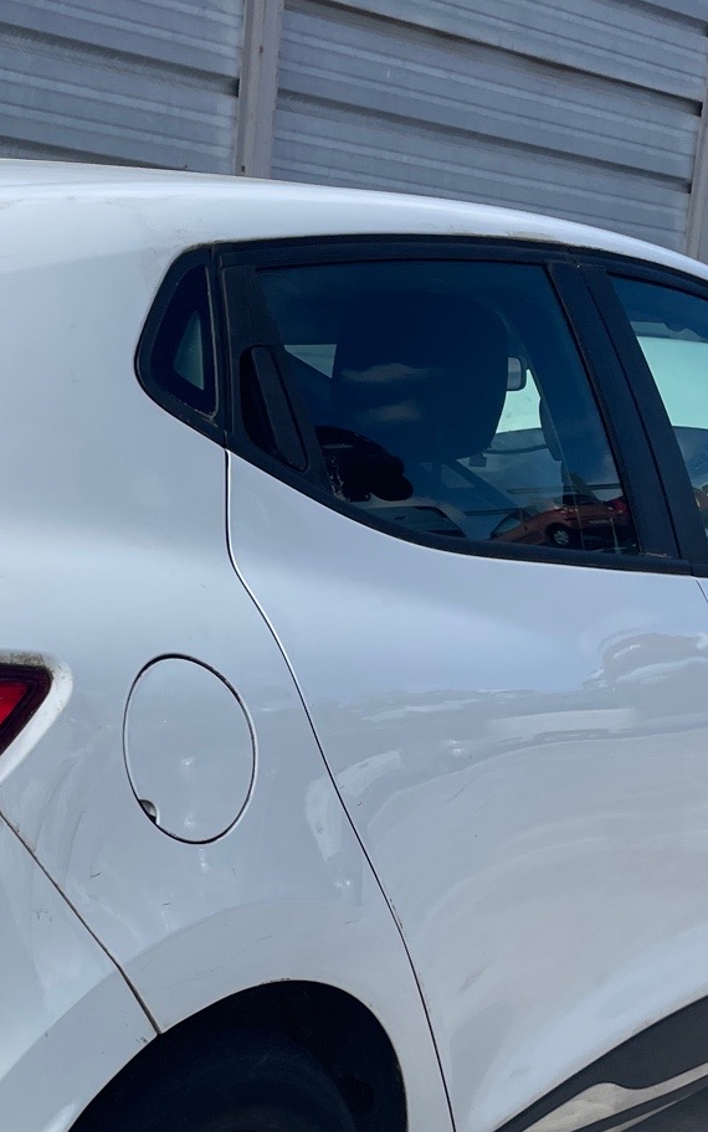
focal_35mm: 58
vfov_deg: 34.4
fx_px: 1791
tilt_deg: -14.0
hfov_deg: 21.8
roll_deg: -3.5
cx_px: 70
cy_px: 838
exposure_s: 1/3205
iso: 32
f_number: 1.6
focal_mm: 4.2
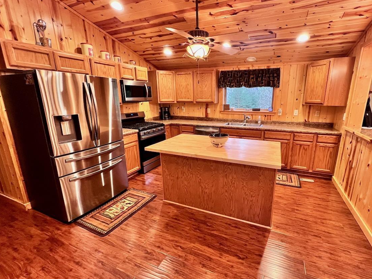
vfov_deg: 81.8
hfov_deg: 97.6
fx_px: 161
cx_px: 211
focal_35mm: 15
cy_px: 139
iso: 250
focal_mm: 1.57
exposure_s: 1/60
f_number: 1.8
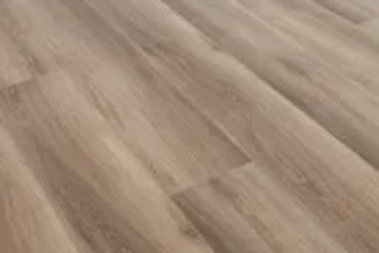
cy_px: -330
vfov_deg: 13.5
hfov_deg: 24.3
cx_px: 414
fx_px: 822
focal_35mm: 78
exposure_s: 1/40
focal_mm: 14
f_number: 8
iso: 125
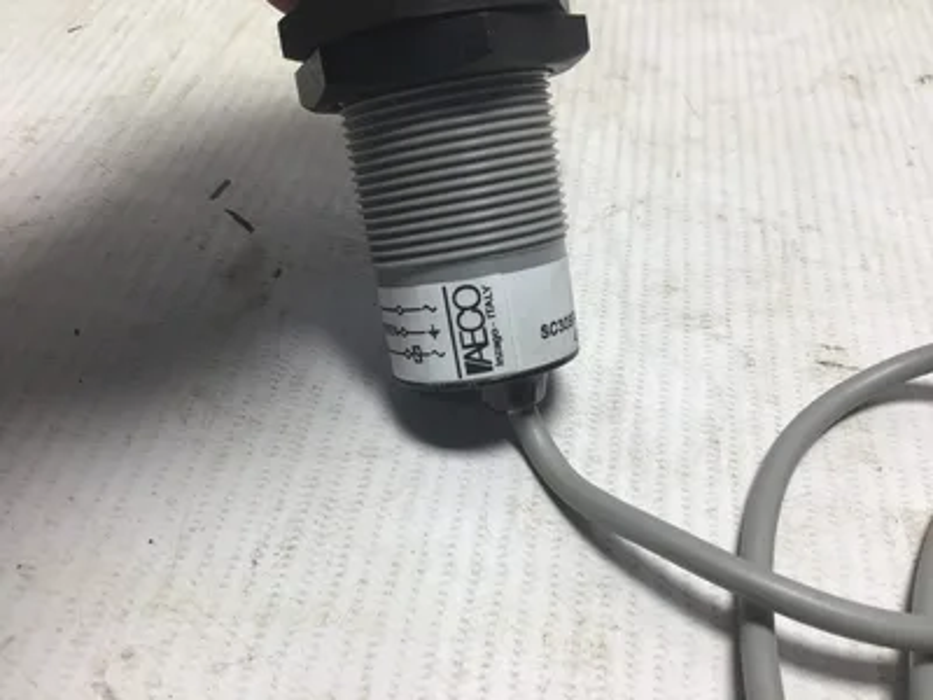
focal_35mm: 31
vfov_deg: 45.4
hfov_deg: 58.4
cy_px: 350
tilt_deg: -49.5
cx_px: 466
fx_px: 836
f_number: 2.4
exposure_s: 1/120
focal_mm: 3.3
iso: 25
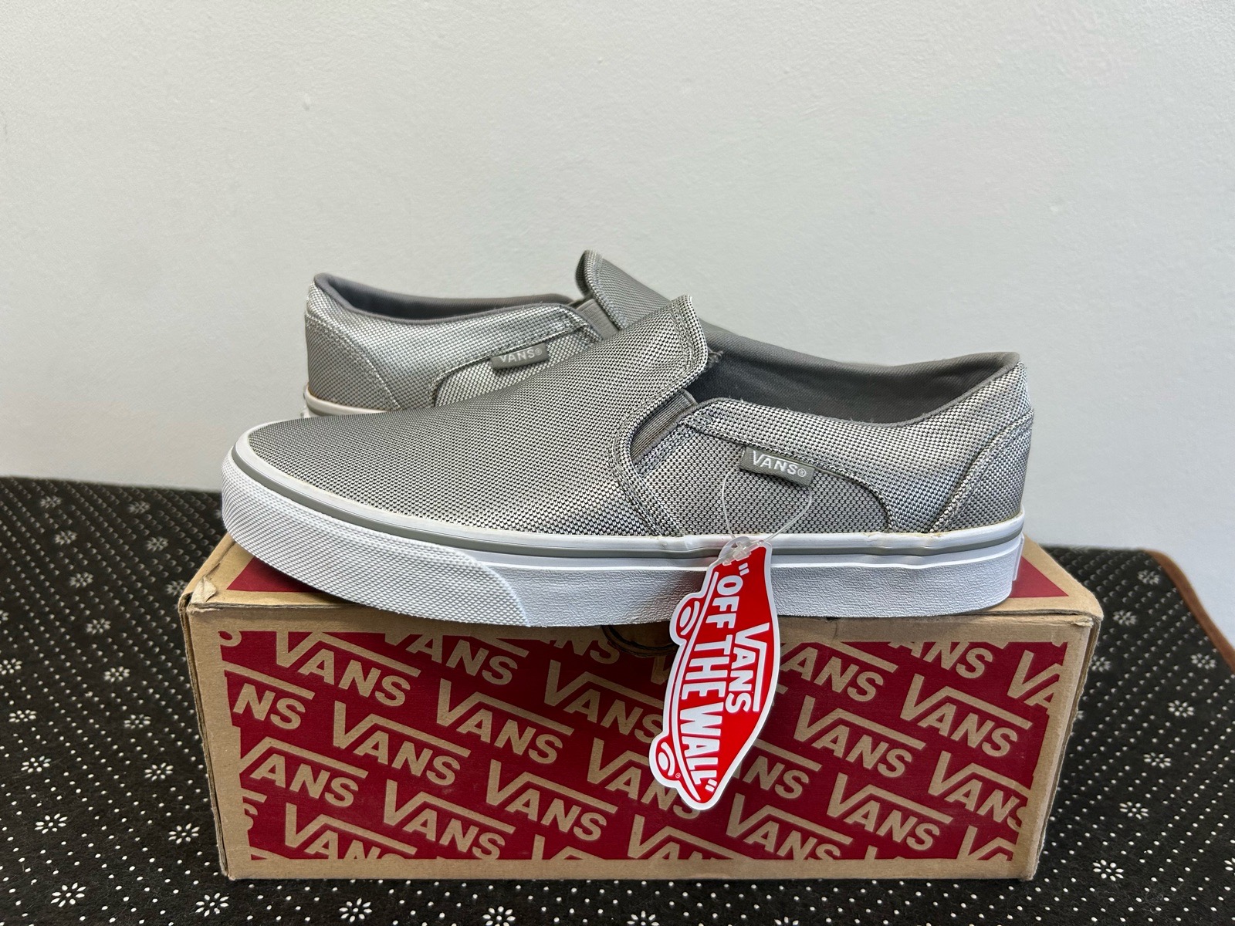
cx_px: 618
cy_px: 463
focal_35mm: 26
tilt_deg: -19.7
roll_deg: -2.2
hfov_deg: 67.3
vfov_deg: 53.1
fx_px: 928
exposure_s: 1/100
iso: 100
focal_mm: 5.7
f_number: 1.5
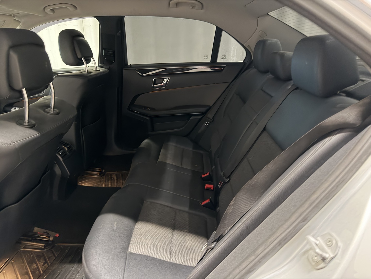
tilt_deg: -19.1
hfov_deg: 71.6
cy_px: 140
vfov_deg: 56.8
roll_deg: +1.1
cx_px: 186
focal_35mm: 24
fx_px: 257
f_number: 1.78
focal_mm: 6.76
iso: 1250
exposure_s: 1/25
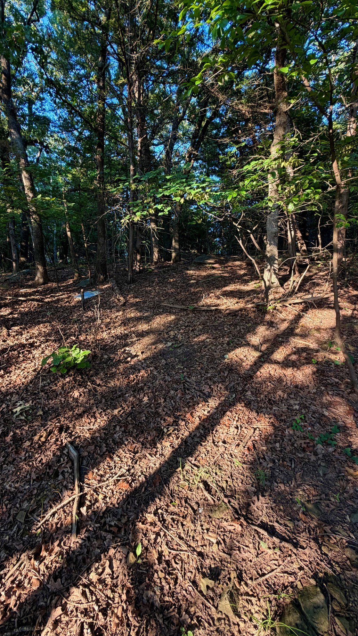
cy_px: 310
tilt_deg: -4.7
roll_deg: +0.0
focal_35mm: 16
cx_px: 155
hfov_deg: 66.8
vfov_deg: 99.3
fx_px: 270
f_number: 2.2
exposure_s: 1/121
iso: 100
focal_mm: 2.22
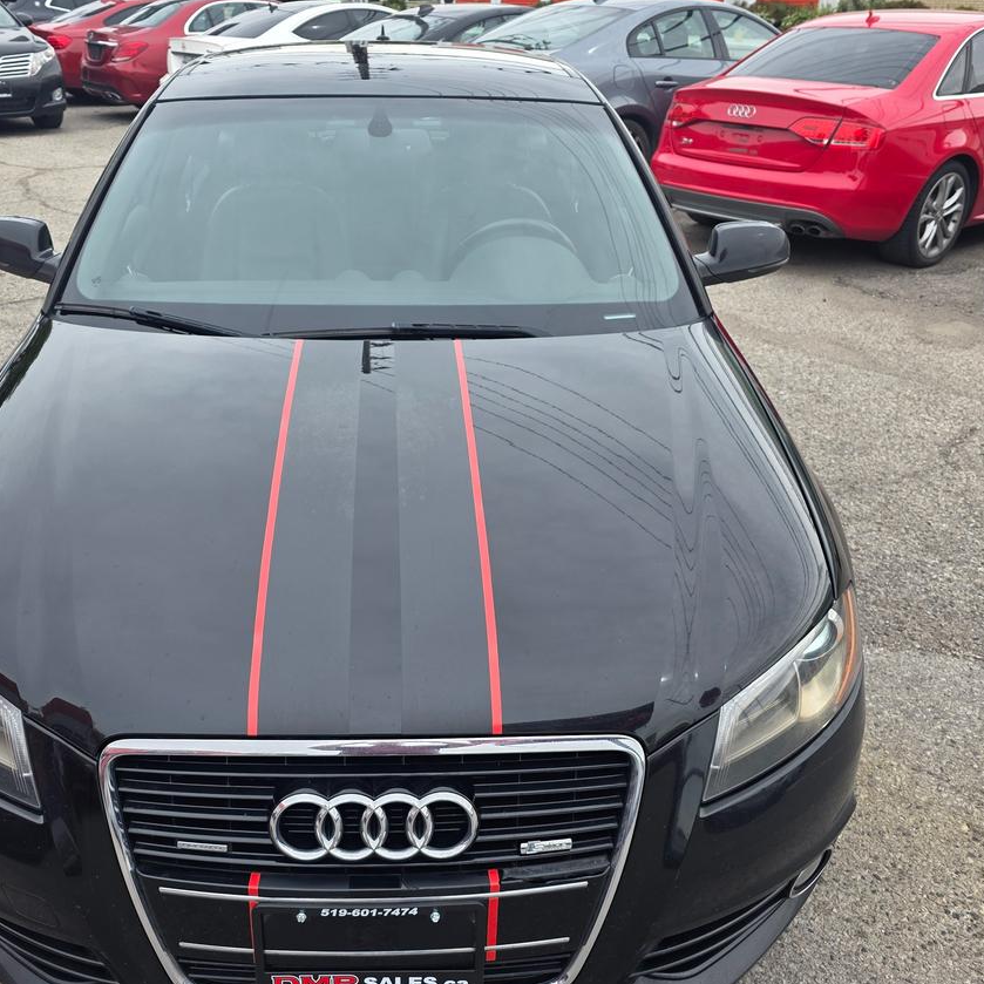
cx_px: 410
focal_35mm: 31
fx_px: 997
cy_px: 559
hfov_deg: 52.3
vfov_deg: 52.4
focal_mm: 6.3
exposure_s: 1/1422
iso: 80
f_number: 1.7
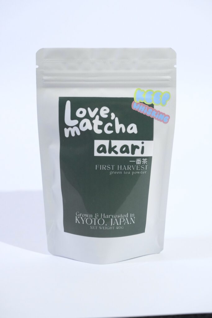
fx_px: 539
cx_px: 106
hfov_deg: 22.3
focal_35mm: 61
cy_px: 159
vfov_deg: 32.9
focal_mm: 40.8
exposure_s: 1/58
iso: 6400
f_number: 5.6
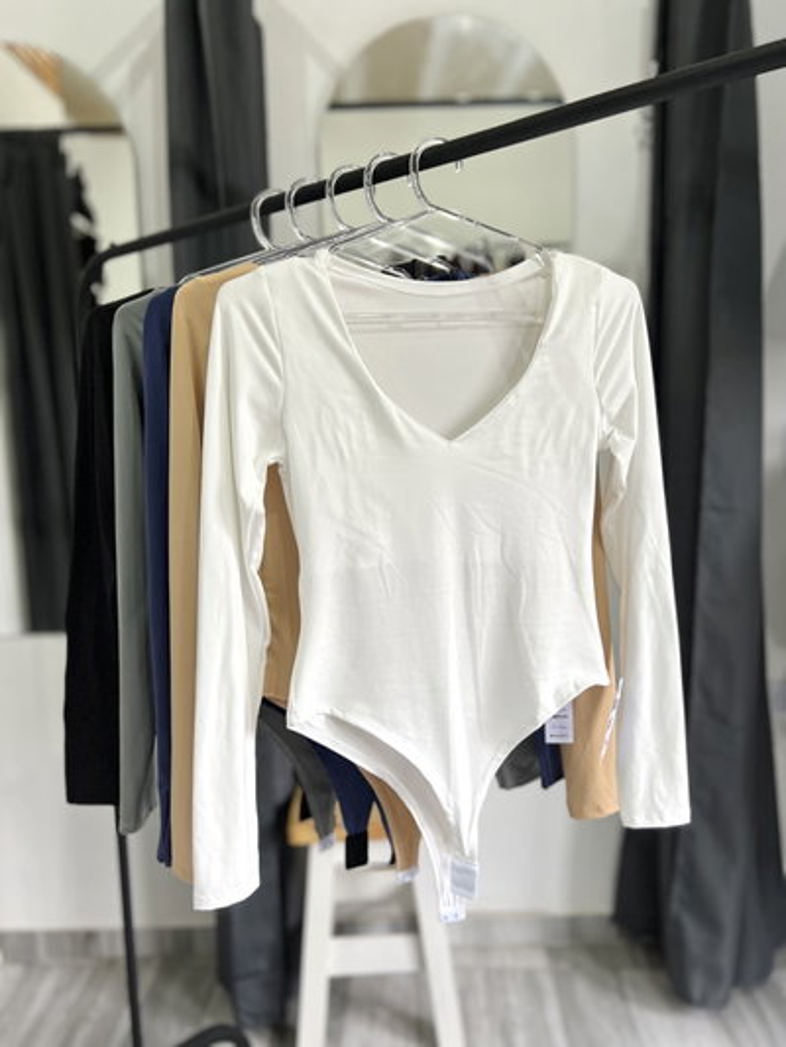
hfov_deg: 53.1
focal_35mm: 26
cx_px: 393
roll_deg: +2.1
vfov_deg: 67.3
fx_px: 787
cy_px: 524
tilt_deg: -8.7
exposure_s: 1/100
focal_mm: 5.7
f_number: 1.5
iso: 125
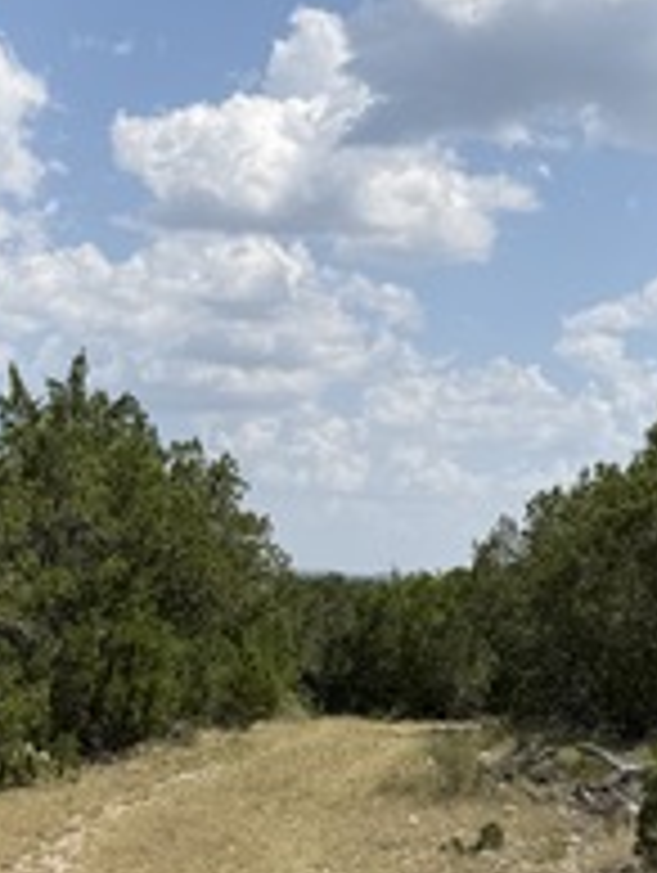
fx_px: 1995
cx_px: 297
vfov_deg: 24.5
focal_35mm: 79
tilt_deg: -3.5
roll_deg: -2.9
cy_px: 639
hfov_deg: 18.7
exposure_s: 1/6711
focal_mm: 6.76
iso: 80
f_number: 1.78
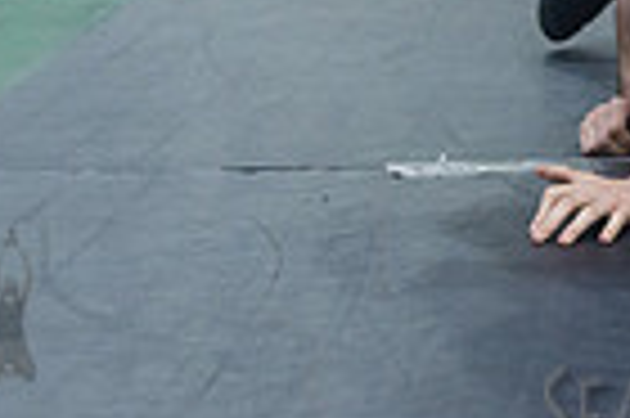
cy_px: -348
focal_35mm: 146
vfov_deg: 9.0
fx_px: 2552
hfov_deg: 13.4
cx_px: 878
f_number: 3.2
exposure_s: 1/320
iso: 4000
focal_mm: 35
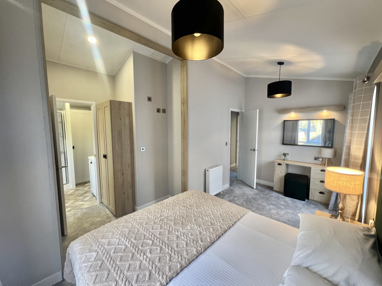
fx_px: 143
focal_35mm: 13
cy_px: 143
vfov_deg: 89.9
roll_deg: +0.2
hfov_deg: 106.2
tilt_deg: -6.2
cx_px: 191
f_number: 1.8
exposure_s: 1/100
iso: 250
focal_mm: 1.57
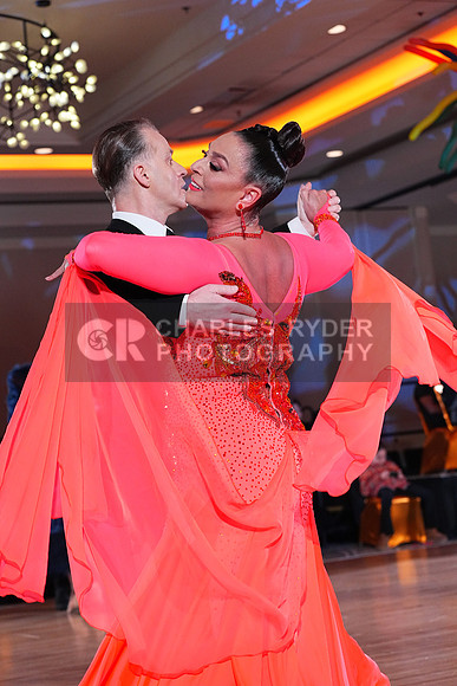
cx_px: 228
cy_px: 343
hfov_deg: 17.5
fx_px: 1484
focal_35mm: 78
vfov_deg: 26.0
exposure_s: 1/400
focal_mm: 78
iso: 5000
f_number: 5
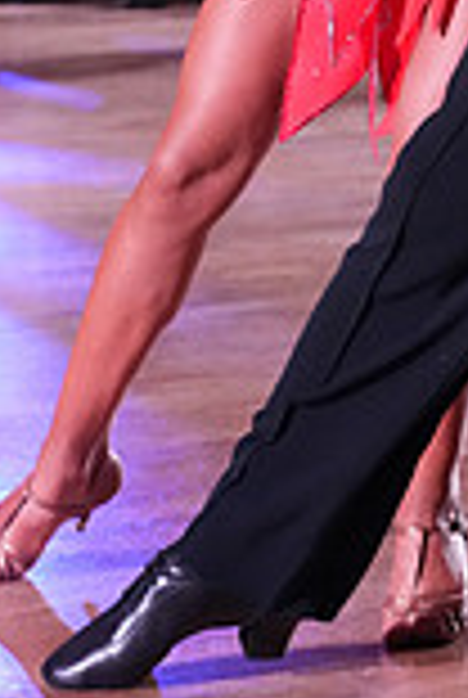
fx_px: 4426
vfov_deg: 8.8
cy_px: -293
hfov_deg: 6.0
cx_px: 569
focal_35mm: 228
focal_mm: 61
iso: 6400
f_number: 5
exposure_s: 1/320
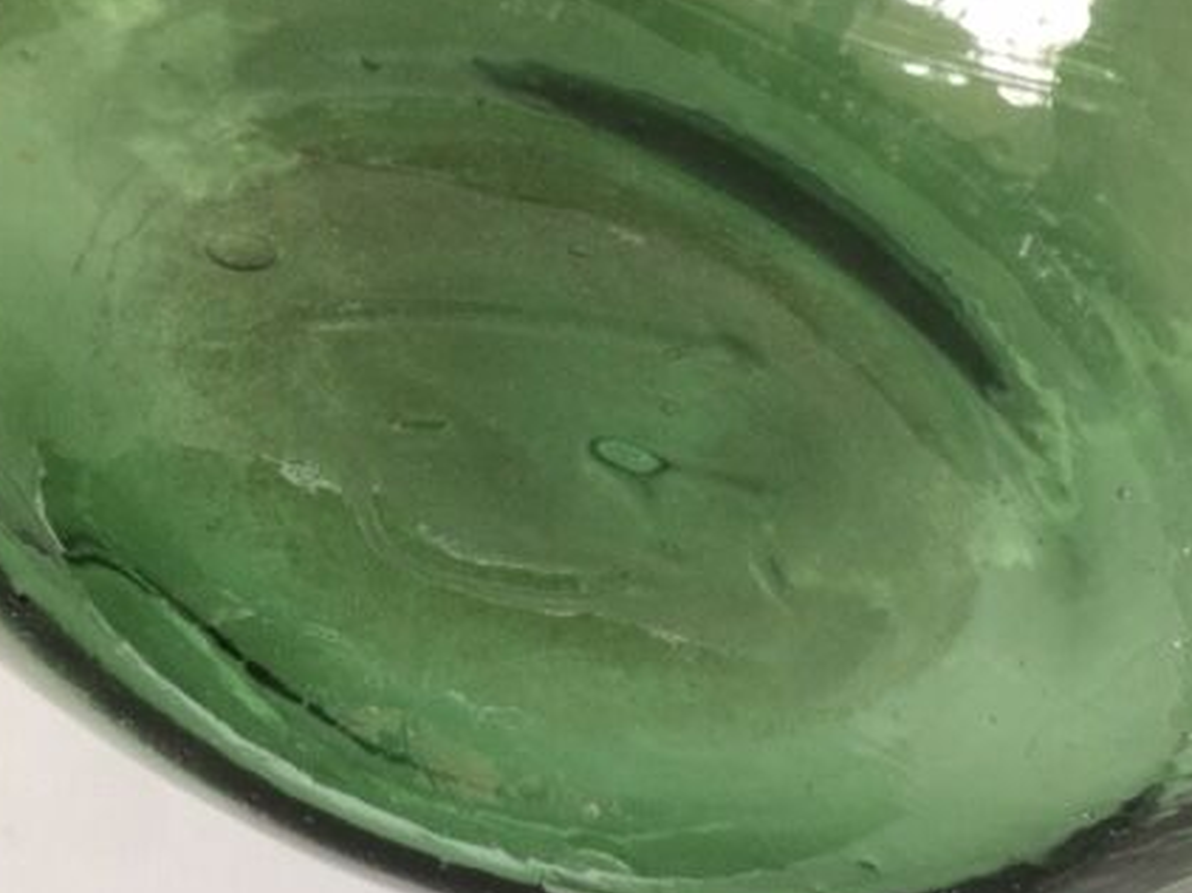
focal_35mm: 44
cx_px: 862
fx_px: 1514
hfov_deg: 41.9
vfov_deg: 32.8
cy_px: 526
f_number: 2.2
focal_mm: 4.15
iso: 80
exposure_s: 1/33
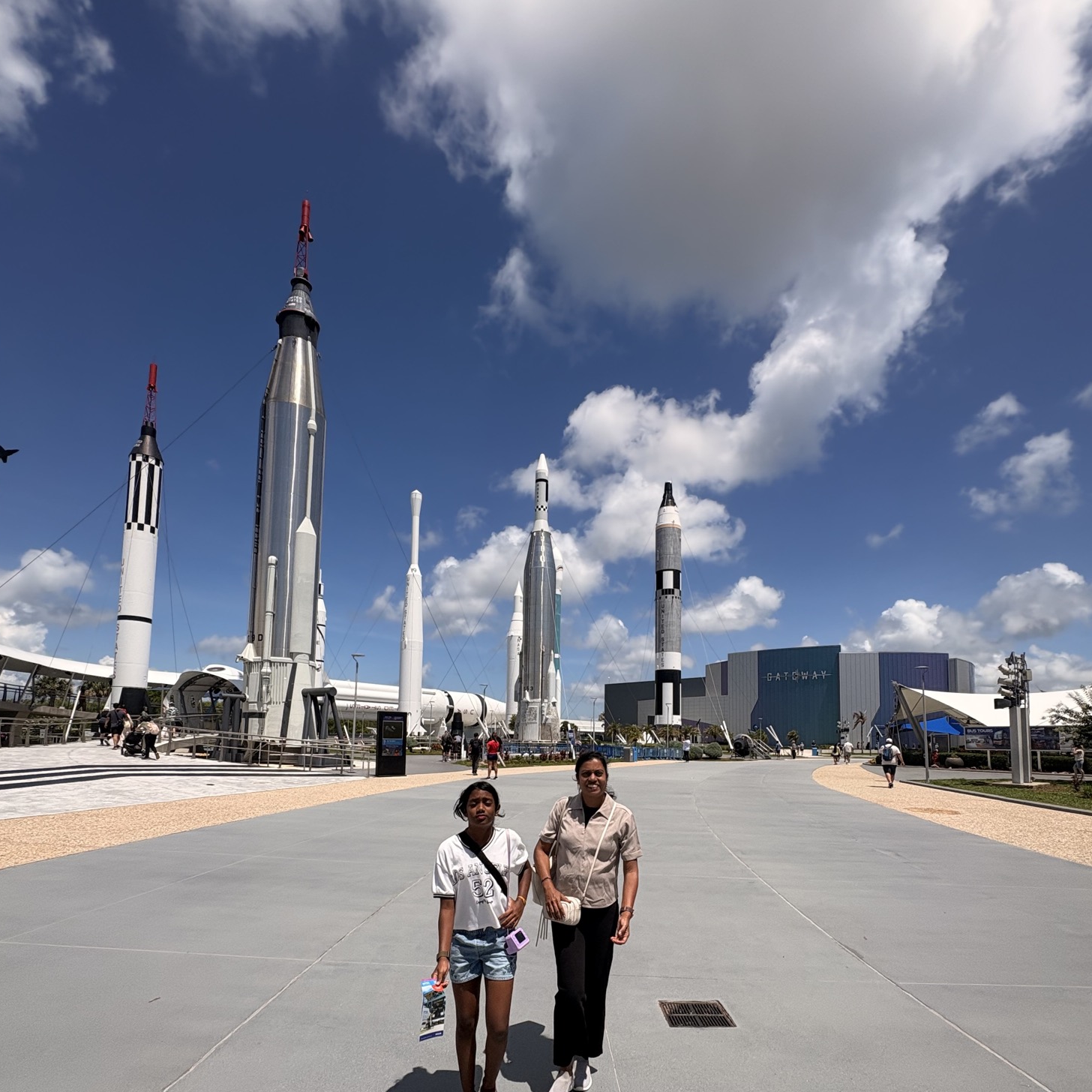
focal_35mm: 17
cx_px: 551
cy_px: 690
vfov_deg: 82.2
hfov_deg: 84.0
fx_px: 607
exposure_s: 1/3390
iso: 50
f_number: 2.2
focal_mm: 2.22
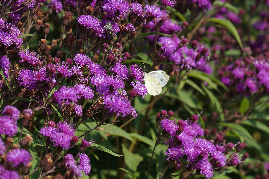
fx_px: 1121
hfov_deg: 13.7
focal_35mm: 150
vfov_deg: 9.1
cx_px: 134
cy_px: 90
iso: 100
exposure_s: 1/250
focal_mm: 100
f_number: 5.6
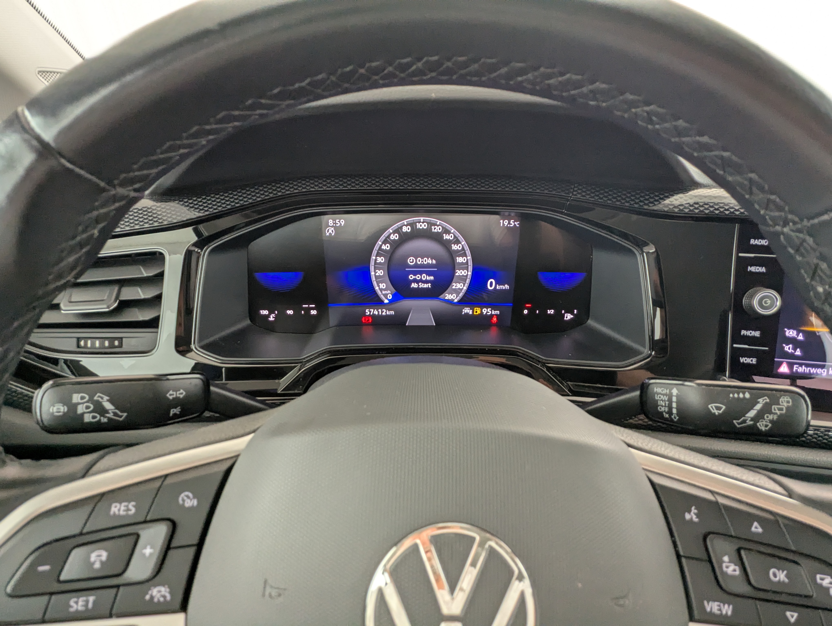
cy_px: 313
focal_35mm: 16
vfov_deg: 78.2
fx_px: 385
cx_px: 416
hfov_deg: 94.4
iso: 170
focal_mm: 2.35
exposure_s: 1/46
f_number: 2.2
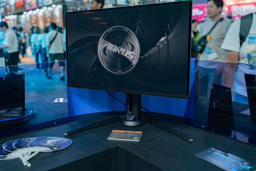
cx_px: 128
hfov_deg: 54.4
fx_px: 249
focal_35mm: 35
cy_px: 86
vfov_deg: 37.9
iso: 800
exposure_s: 1/40
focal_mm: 35
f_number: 4
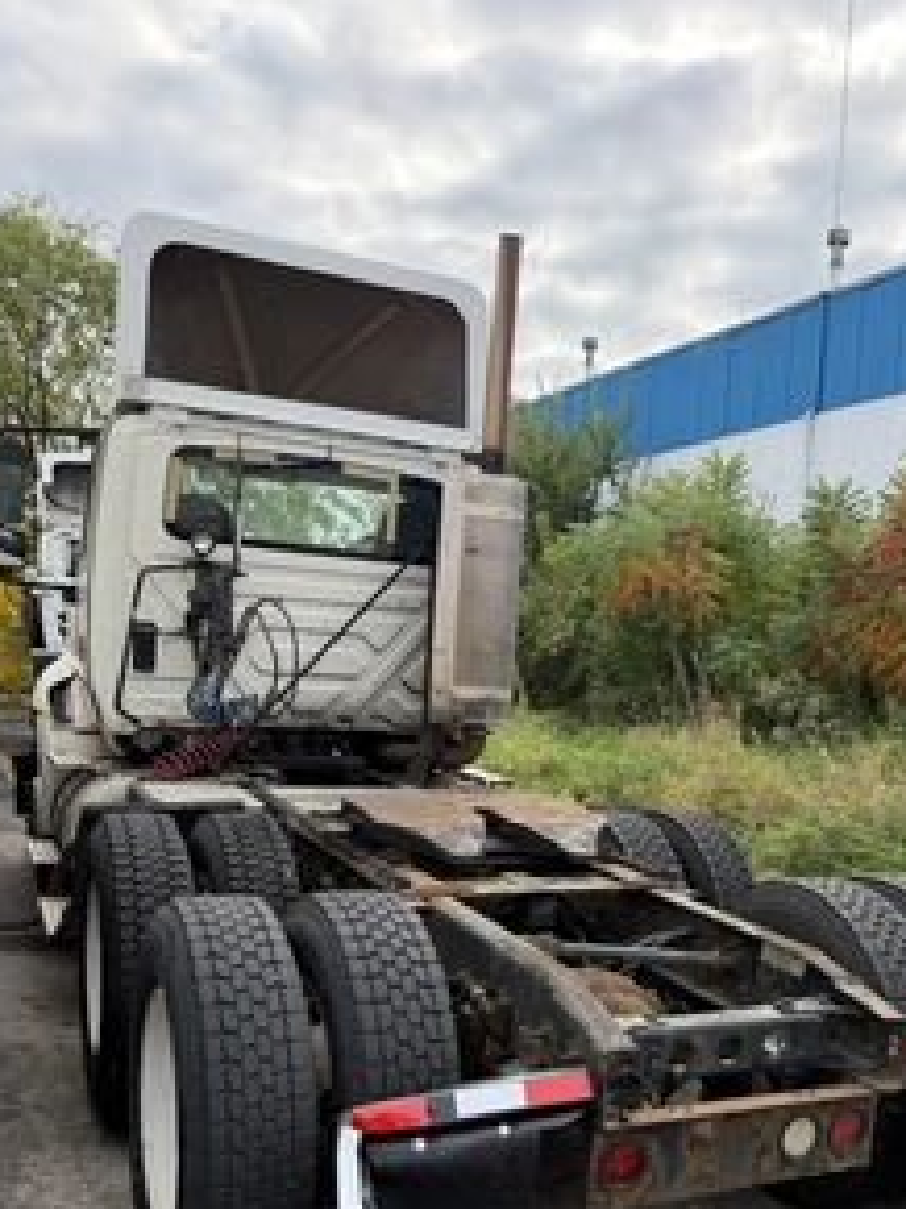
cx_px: 578
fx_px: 1152
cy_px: 823
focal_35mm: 33
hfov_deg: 42.5
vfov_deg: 54.1
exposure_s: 1/1437
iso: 100
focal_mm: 6.76
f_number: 1.78
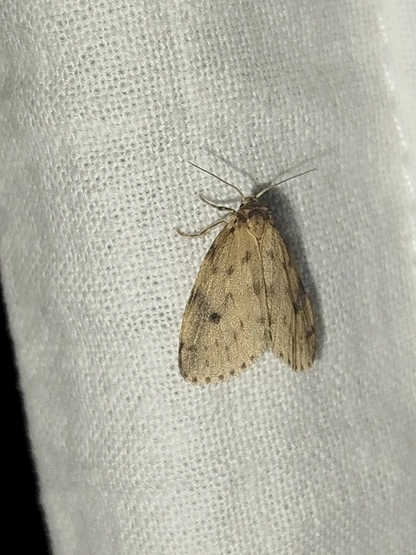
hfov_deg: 15.4
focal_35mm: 96
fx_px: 1538
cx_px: 208
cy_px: 278
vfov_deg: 20.4
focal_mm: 5.31
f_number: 1.7
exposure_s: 1/50
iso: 64
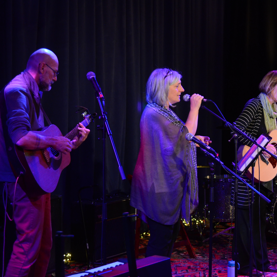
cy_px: 135
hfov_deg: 18.1
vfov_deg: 18.1
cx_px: 163
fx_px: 869
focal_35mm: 96
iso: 2000
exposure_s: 1/60
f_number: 5.3
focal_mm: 48
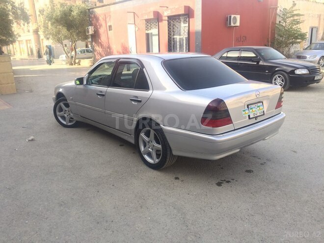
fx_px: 271
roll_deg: +3.2
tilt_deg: -16.8
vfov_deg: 48.2
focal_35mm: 29
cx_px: 162
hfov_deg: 61.7
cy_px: 122
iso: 32
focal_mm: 4.15
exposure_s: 1/222
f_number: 2.2
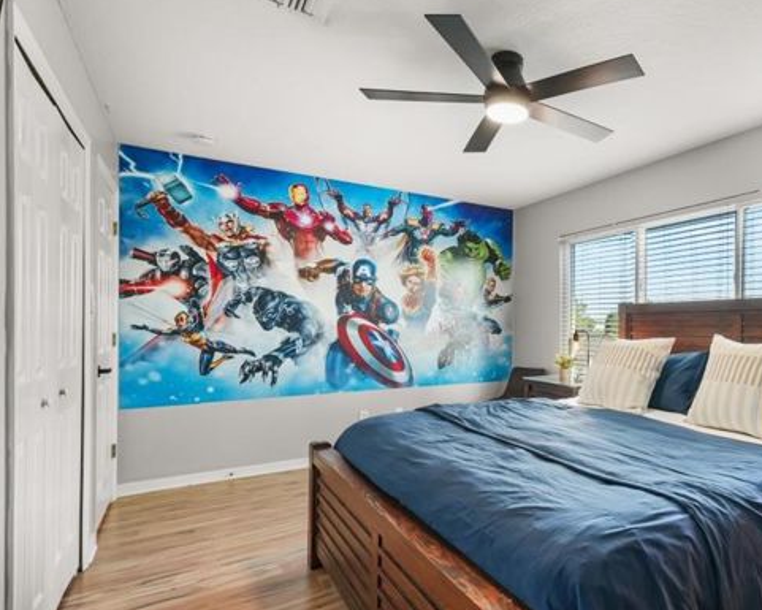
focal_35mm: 22
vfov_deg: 63.1
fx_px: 496
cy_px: 323
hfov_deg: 70.8
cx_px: 555
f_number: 7.1
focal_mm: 16
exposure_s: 1/40
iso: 1600
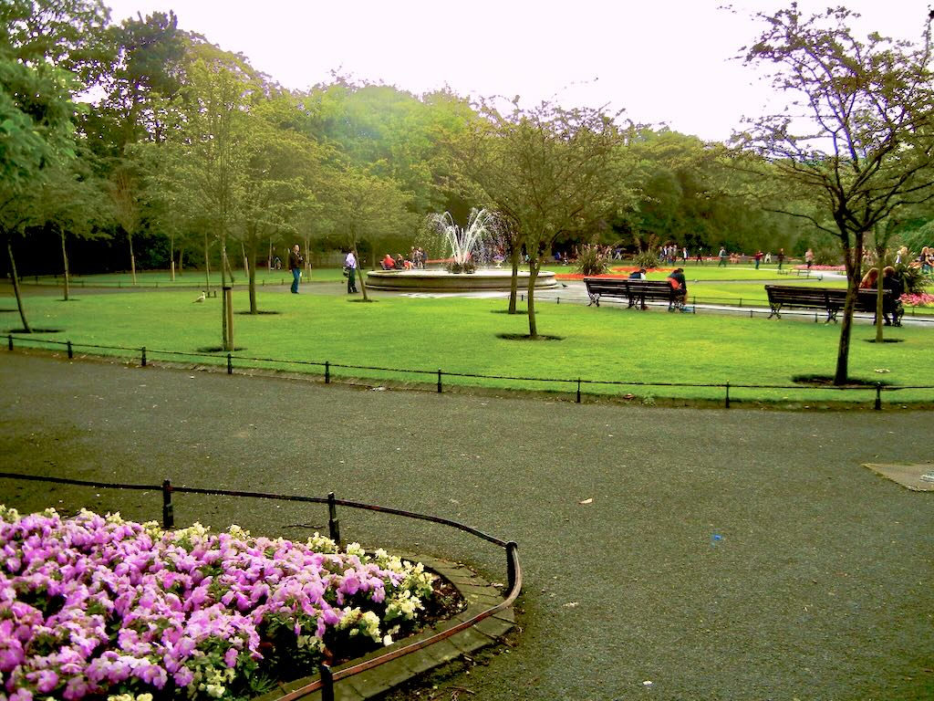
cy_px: 350
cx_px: 467
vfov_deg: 46.8
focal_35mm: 30
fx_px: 809
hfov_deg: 60.0
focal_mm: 5.4
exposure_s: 1/159
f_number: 3.5
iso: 160
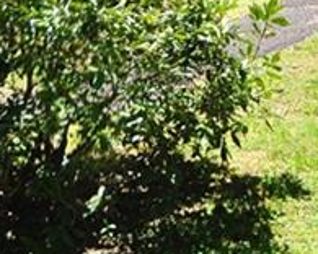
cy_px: -175
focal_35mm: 140
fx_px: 1322
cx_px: 294
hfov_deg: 13.6
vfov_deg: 10.5
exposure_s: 1/400
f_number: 8
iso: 640
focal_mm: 19
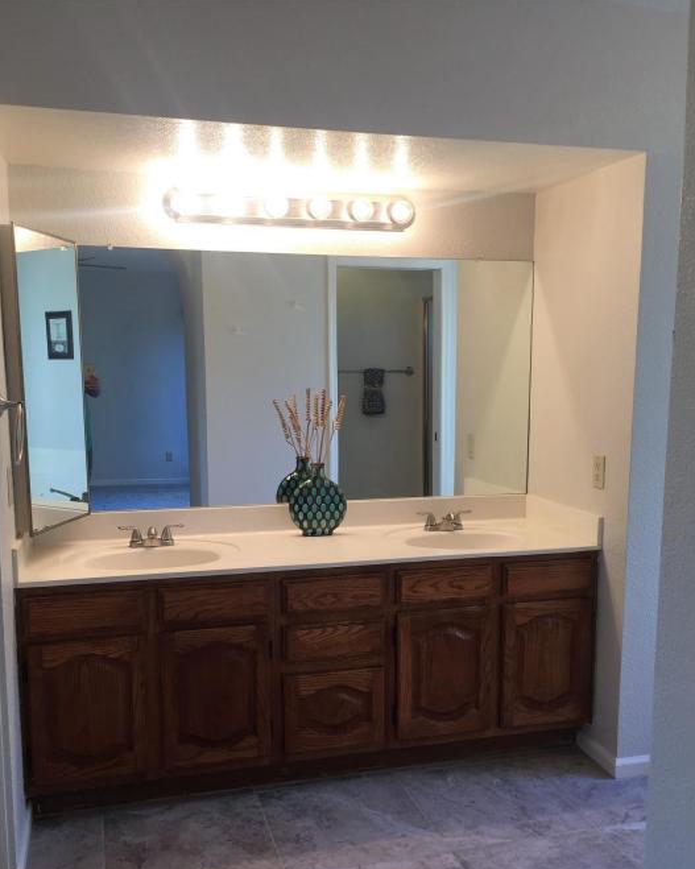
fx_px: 849
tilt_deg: -8.5
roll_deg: -0.8
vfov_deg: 54.0
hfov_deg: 44.5
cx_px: 327
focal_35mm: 33
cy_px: 504
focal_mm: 4.15
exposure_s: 1/40
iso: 32
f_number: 2.2
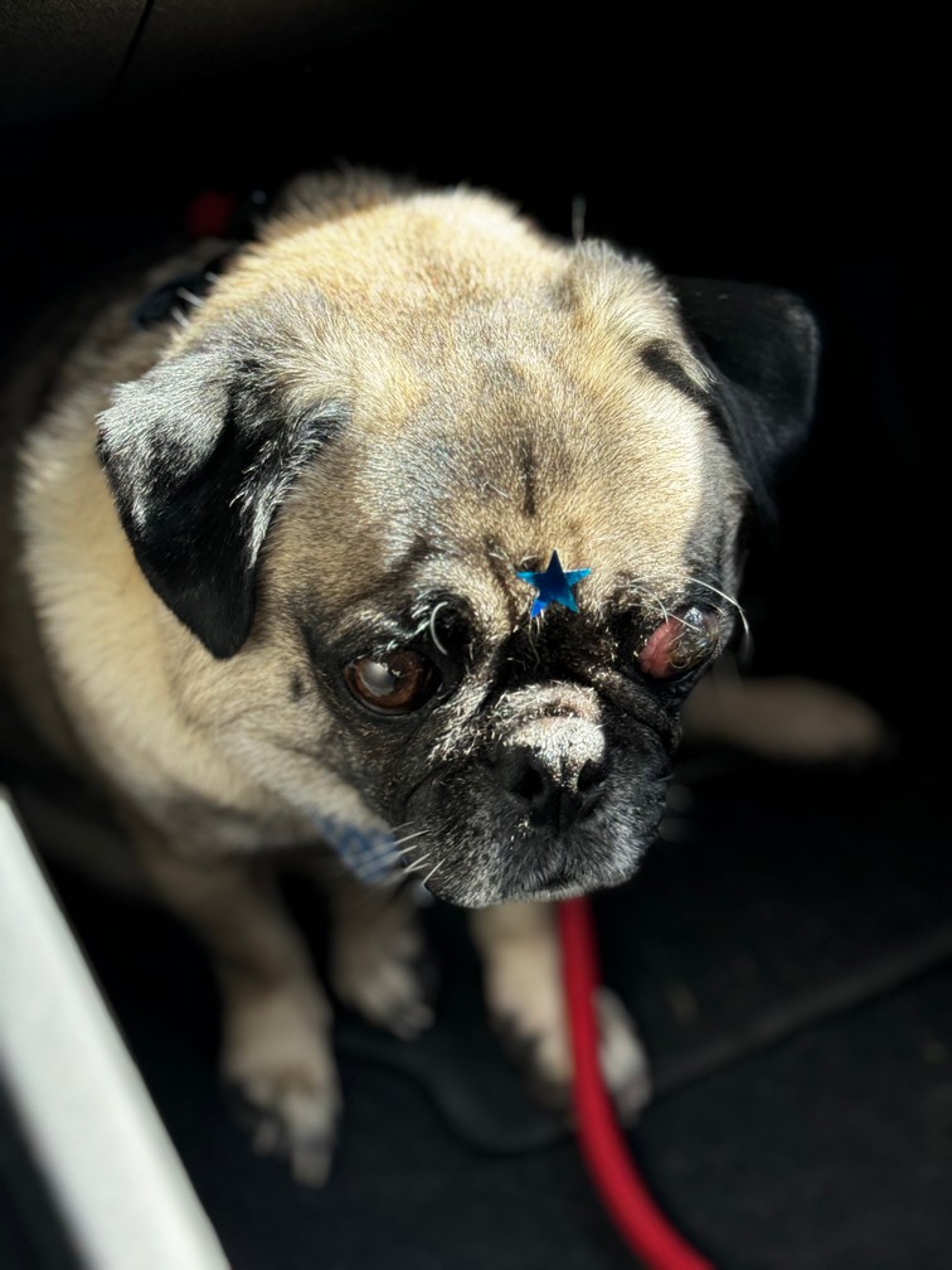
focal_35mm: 48
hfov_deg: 30.3
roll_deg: -0.5
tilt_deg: -36.5
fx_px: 1760
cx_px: 476
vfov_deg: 39.7
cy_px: 635
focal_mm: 6.76
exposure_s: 1/88
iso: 100
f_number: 1.78
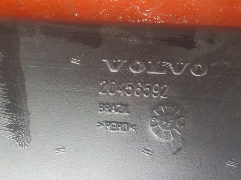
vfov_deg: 46.8
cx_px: 120
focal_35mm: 30
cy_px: 90
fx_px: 209
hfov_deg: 60.0
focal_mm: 4.1
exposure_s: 1/30
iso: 180
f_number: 3.3
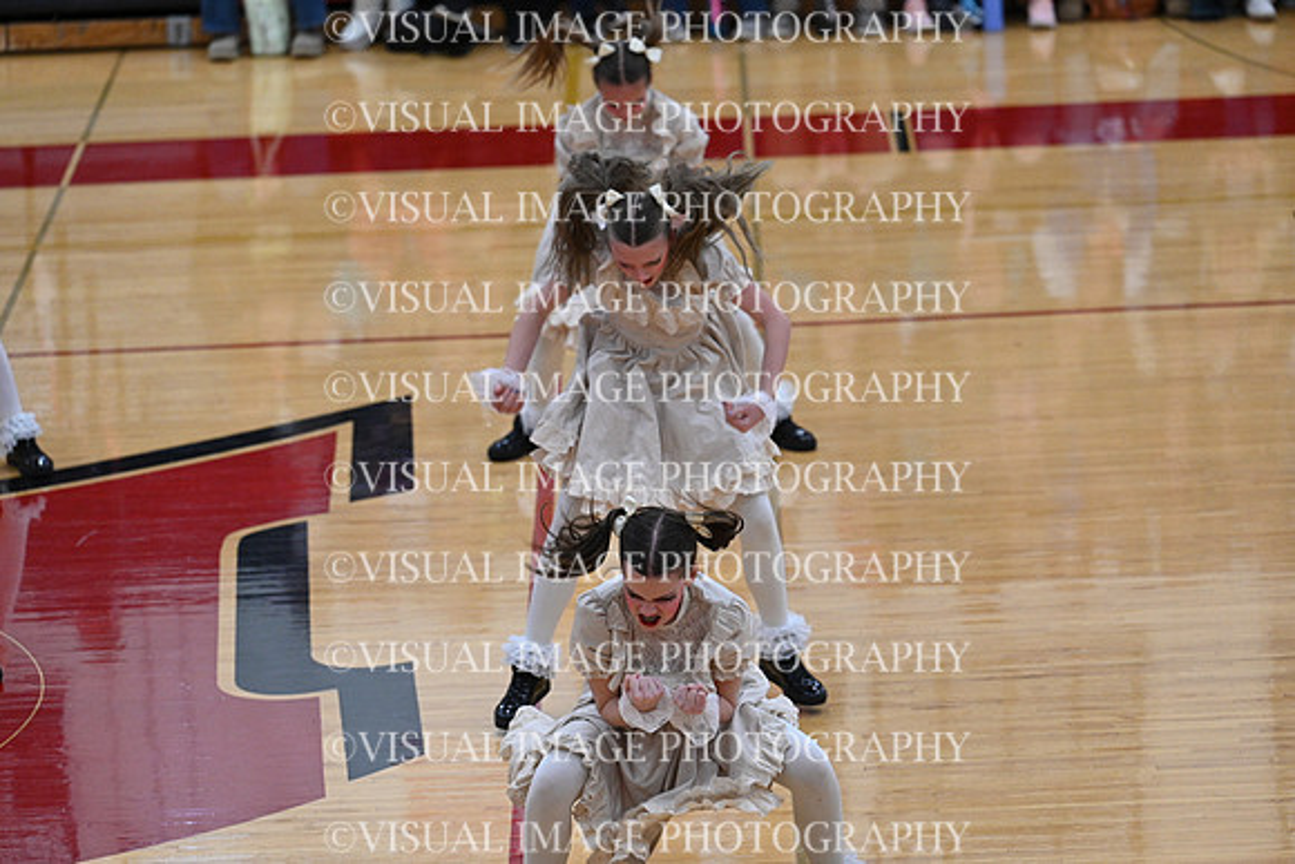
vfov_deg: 6.9
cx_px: 648
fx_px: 7196
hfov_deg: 10.3
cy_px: 432
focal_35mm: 200
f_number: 4
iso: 4000
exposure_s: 1/400
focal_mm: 200
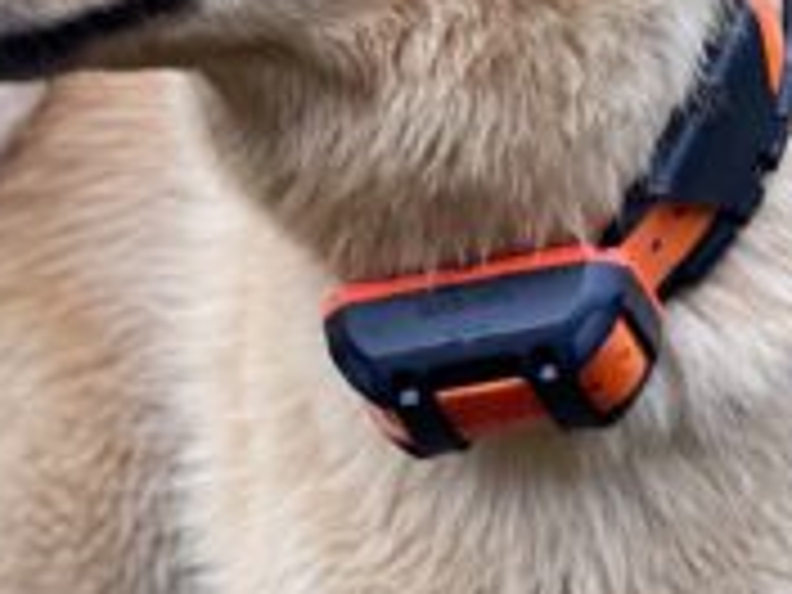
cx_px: 176
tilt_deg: -5.6
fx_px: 6383
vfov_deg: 5.3
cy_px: 274
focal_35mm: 279
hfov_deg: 7.1
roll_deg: -0.5
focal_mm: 7.5
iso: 160
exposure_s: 1/121
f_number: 2.2
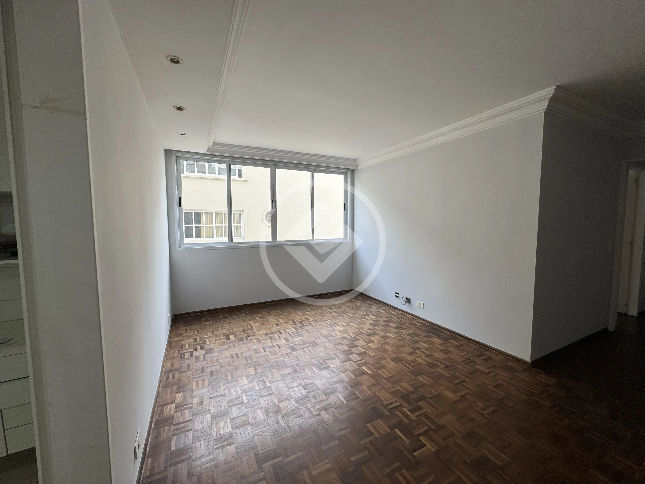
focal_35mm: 14
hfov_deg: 102.1
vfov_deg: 85.7
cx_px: 322
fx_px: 261
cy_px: 242
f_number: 2.2
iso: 50
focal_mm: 2.22
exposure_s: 1/120
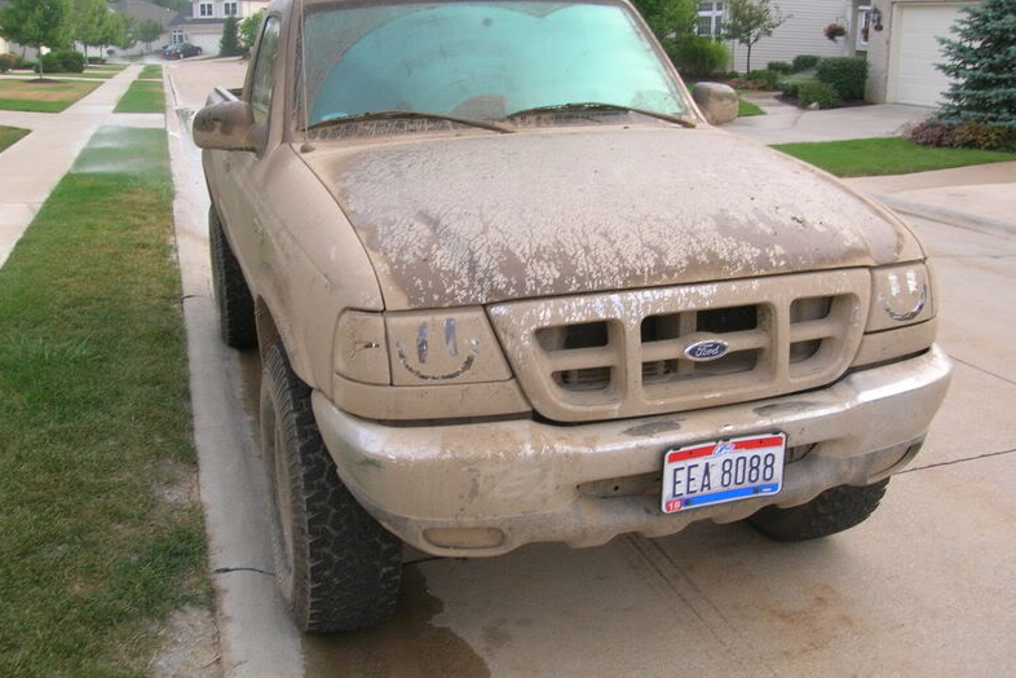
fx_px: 1016
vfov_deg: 36.9
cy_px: 312
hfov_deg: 53.1
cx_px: 511
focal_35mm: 36
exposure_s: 1/24
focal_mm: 5.7
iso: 50
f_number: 4.9
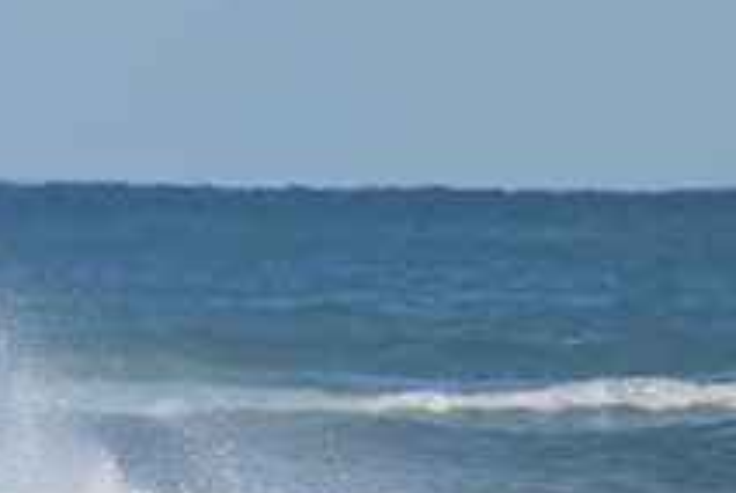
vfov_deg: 0.6
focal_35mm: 2277
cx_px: -253
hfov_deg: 0.9
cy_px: 654
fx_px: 46616
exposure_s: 1/2000
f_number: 11
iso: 1000
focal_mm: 800
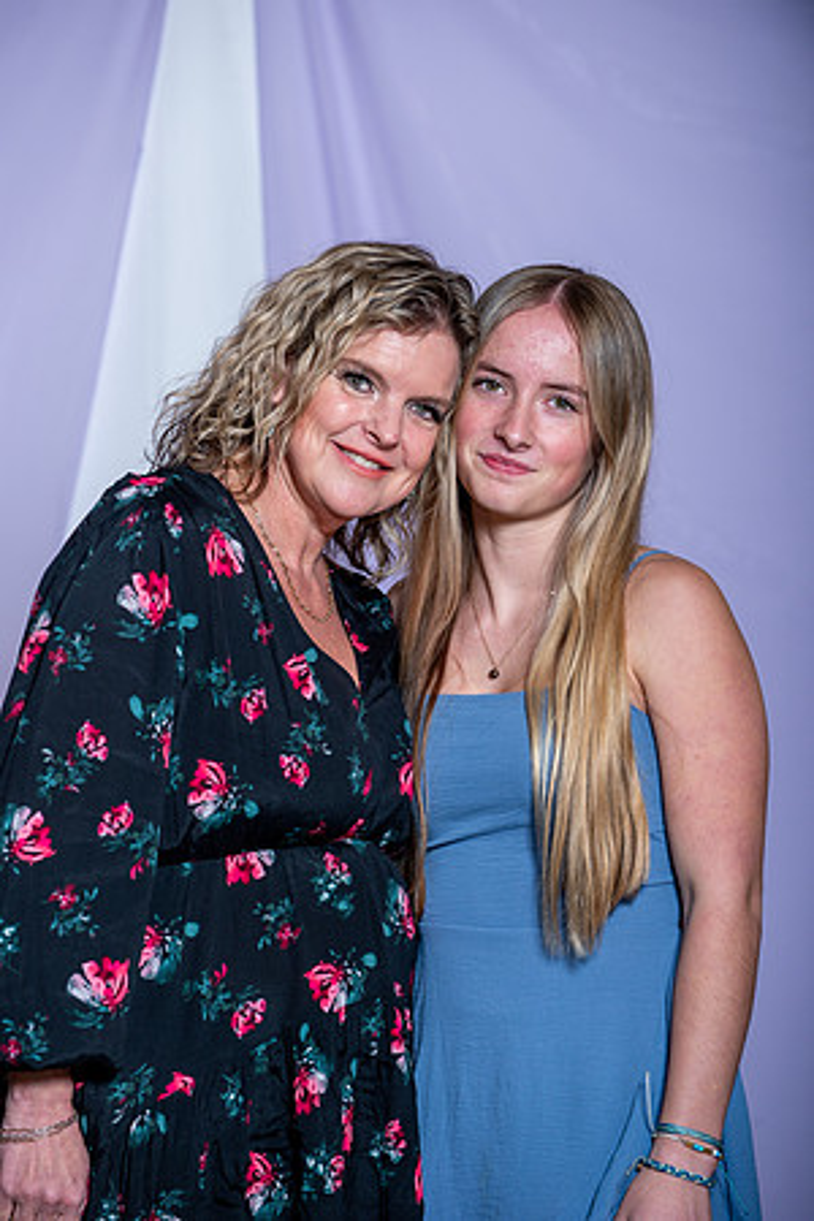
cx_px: 407
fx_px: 5257
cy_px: 610
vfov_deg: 13.2
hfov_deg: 8.9
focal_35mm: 155
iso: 200
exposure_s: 1/200
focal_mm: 155
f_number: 5.6
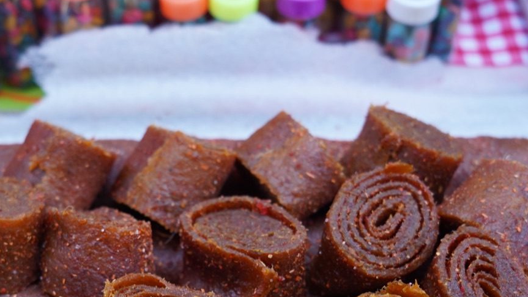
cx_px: 185
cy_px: 272
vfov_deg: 18.0
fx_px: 924
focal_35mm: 66
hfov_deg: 31.7
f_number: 4.5
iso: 500
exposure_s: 1/160
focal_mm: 34
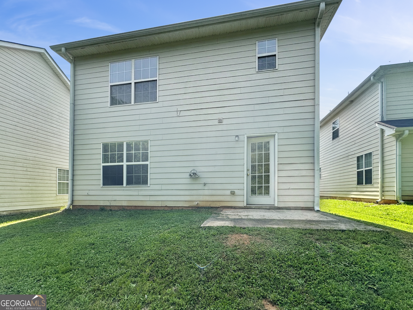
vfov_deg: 85.7
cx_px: 206
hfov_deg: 102.1
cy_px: 155
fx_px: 167
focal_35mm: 14
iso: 40
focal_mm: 2.22
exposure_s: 1/640
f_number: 2.2
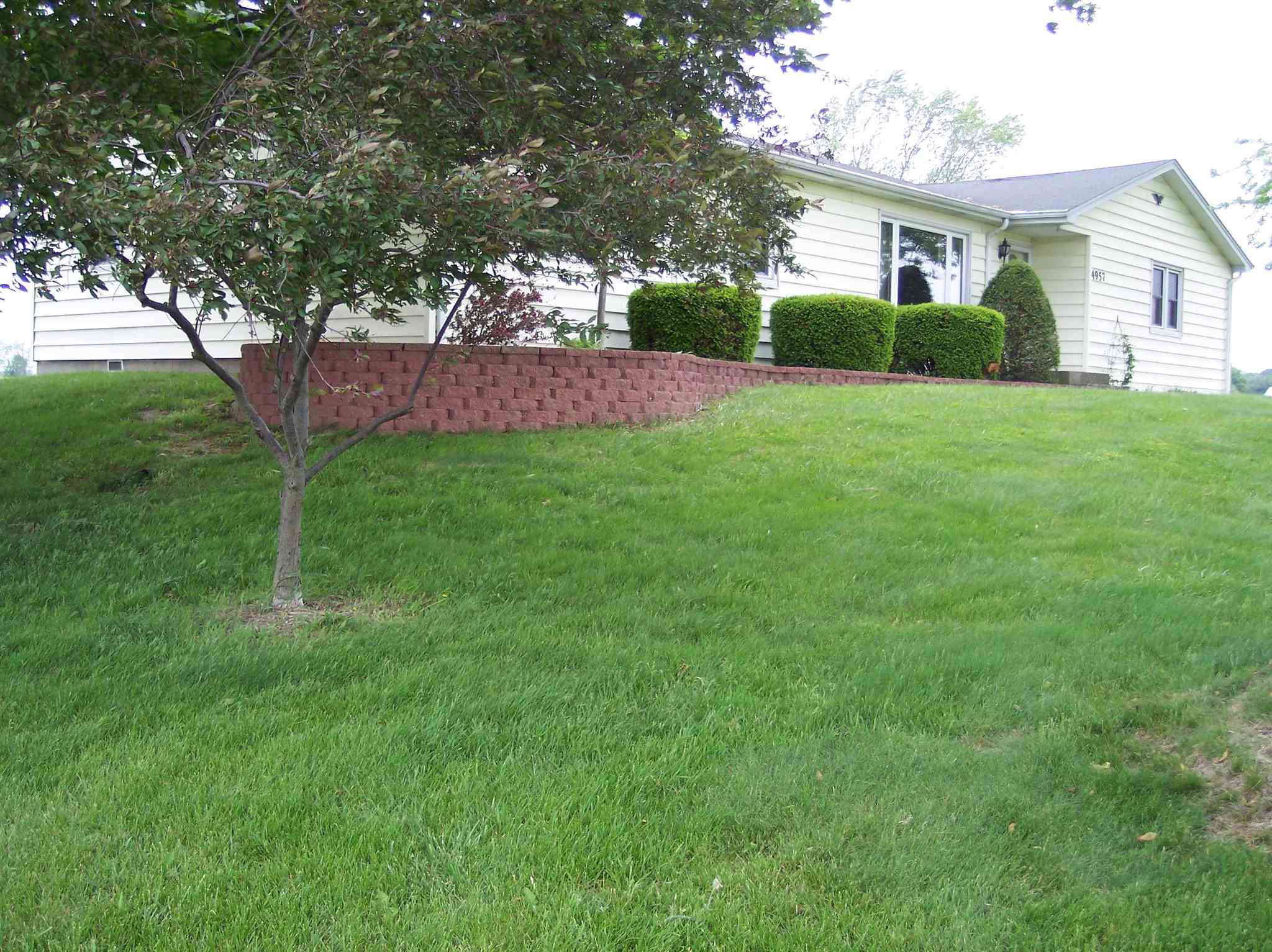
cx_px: 636
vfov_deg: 37.7
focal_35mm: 38
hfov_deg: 49.0
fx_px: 1395
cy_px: 476
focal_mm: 8
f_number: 2.8
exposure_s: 1/250
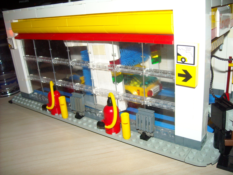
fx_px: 236
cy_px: 88
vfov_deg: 40.7
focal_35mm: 35
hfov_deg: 52.6
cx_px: 116
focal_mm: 5.7
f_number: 2.8
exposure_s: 1/60
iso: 200
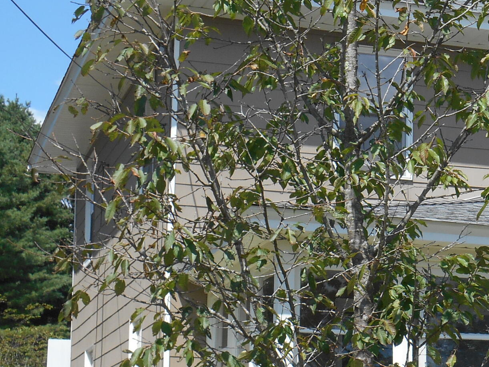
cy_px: 264
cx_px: 562
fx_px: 1596
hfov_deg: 16.8
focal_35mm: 113
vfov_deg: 13.1
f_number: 4
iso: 80
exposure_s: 1/500
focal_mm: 8.3
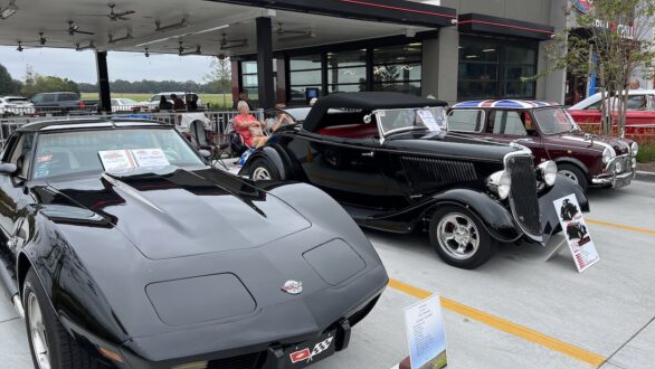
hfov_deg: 66.0
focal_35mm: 29
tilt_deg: -9.6
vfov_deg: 40.2
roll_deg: +0.9
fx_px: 504
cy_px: 180
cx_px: 334
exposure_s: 1/1209
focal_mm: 5.7
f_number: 1.5
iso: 50
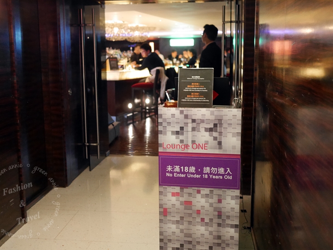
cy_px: 120
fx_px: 423
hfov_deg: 42.9
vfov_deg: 32.9
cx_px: 160
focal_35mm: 44
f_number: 1.7
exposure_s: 1/40
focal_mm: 20
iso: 3200
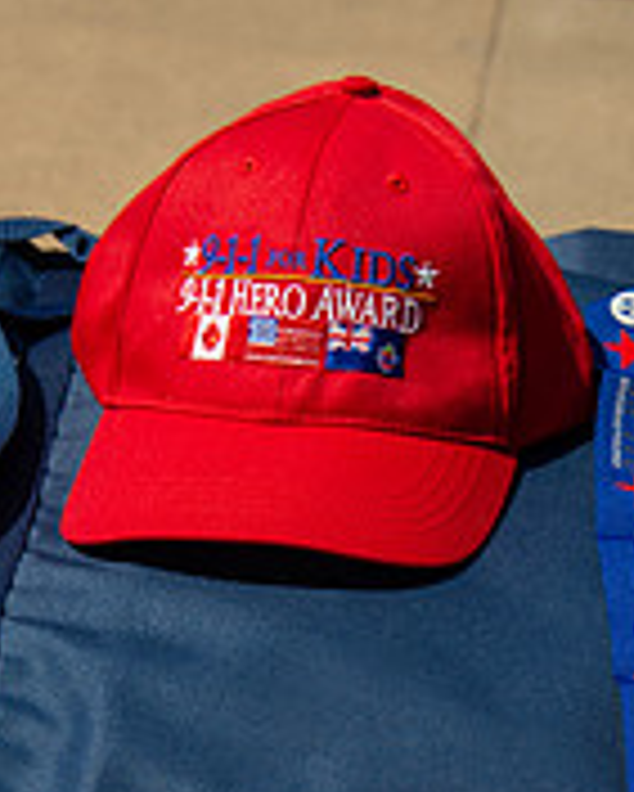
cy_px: 896
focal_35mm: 96
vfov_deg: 19.1
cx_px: 445
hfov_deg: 16.0
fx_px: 2250
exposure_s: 1/250
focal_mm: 40
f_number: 8
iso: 100
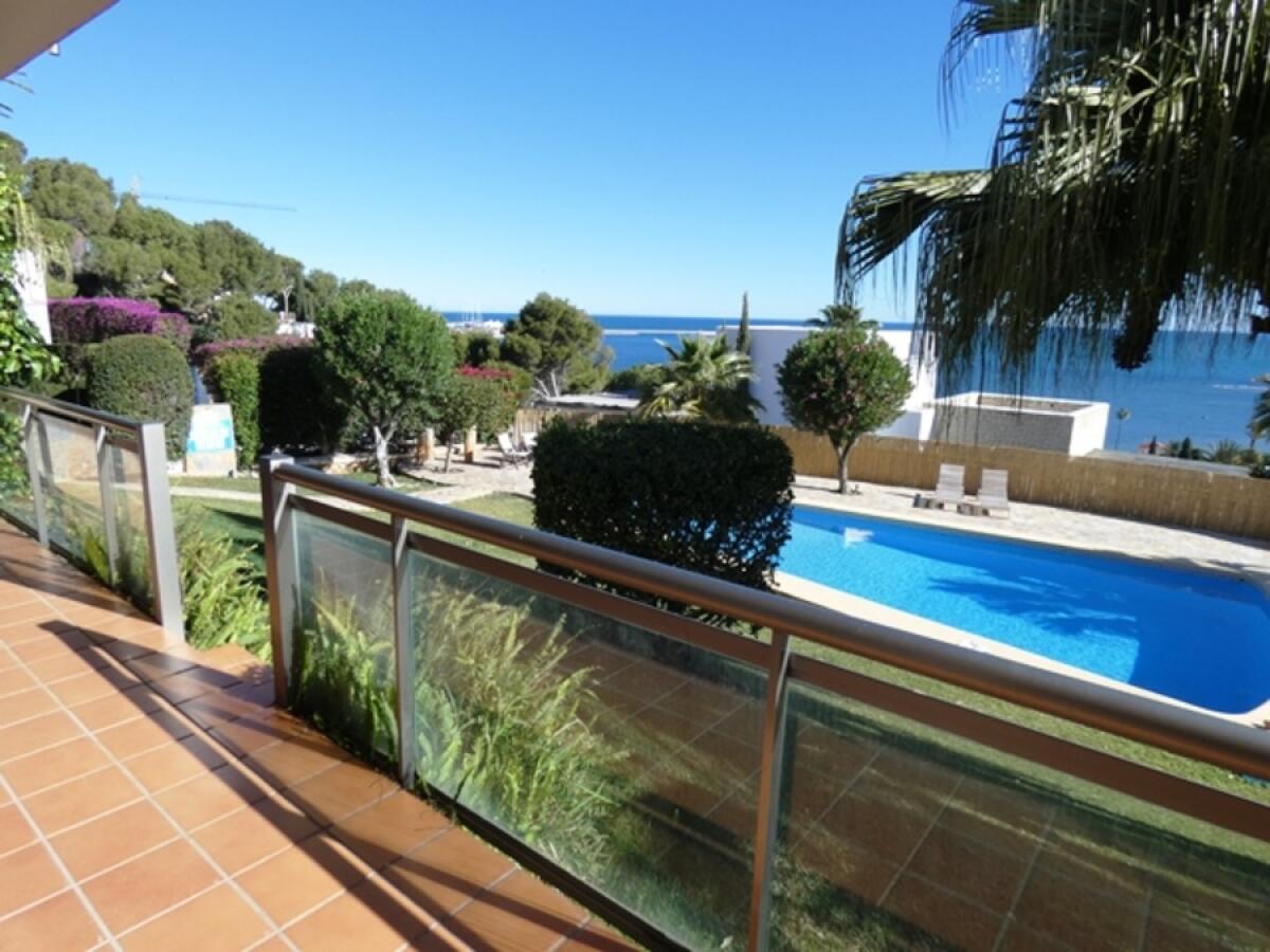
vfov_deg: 66.0
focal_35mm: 20
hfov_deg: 81.7
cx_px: 635
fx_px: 734
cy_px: 476
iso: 80
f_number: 3.2
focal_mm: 3.6
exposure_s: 1/800
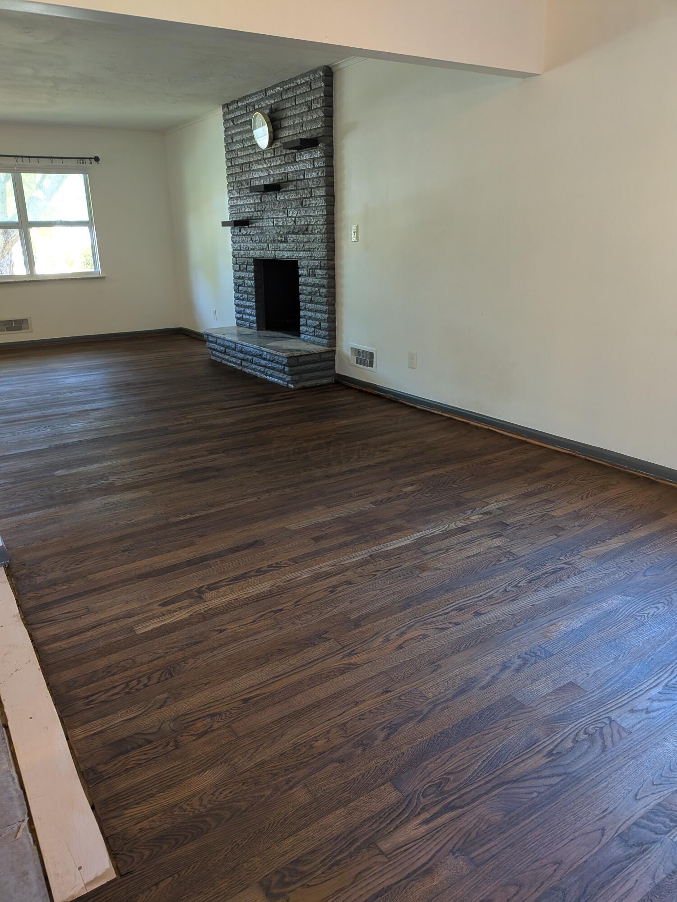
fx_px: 626
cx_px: 338
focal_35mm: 24
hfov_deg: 56.8
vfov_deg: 71.6
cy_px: 451
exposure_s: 1/25
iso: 69
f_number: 1.7
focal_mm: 4.53
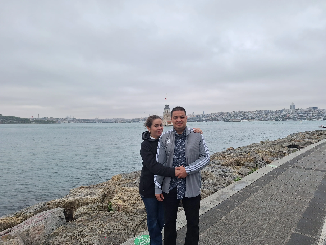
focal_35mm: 23
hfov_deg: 73.9
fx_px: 217
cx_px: 163
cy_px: 122
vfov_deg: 58.9
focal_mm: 5.54
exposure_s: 1/343
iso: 40
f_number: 1.8
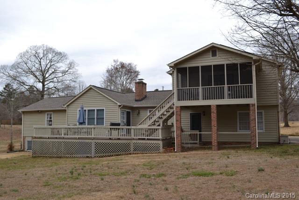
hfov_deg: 57.2
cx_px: 150
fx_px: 274
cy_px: 100
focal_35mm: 33
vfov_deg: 40.0
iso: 100
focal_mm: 22
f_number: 6.3
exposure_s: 1/200
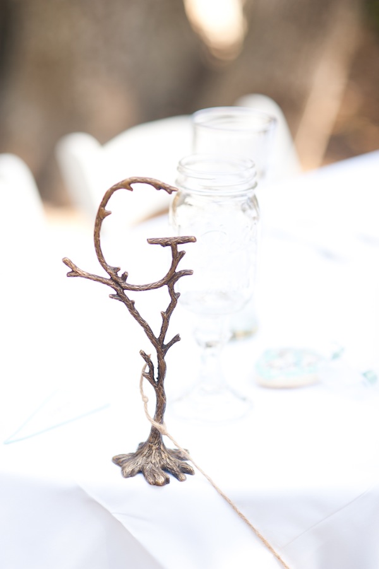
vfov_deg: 23.9
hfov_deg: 16.0
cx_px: 190
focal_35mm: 85
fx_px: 1344
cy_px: 284
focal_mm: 85
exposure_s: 1/200
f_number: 2.8
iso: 200
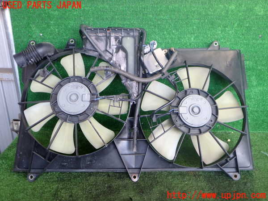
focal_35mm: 30
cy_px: 100
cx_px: 134
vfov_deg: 46.8
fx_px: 232
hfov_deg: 60.0
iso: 200
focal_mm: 5.4
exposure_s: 1/80
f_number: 2.3
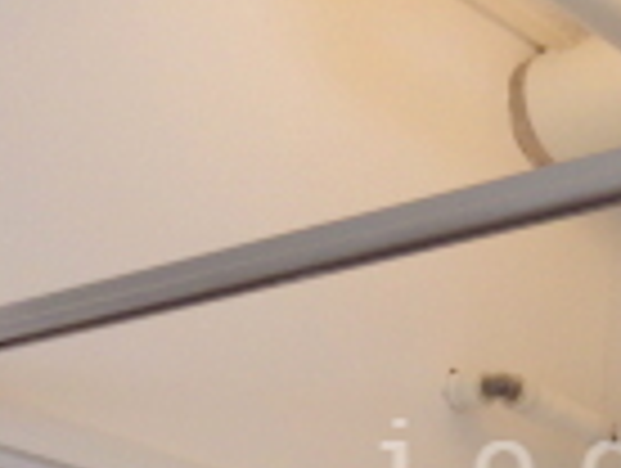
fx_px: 1833
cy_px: 464
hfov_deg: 18.5
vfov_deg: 14.3
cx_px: 680
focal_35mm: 102
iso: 100
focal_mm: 4
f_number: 3.1
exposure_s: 1/60
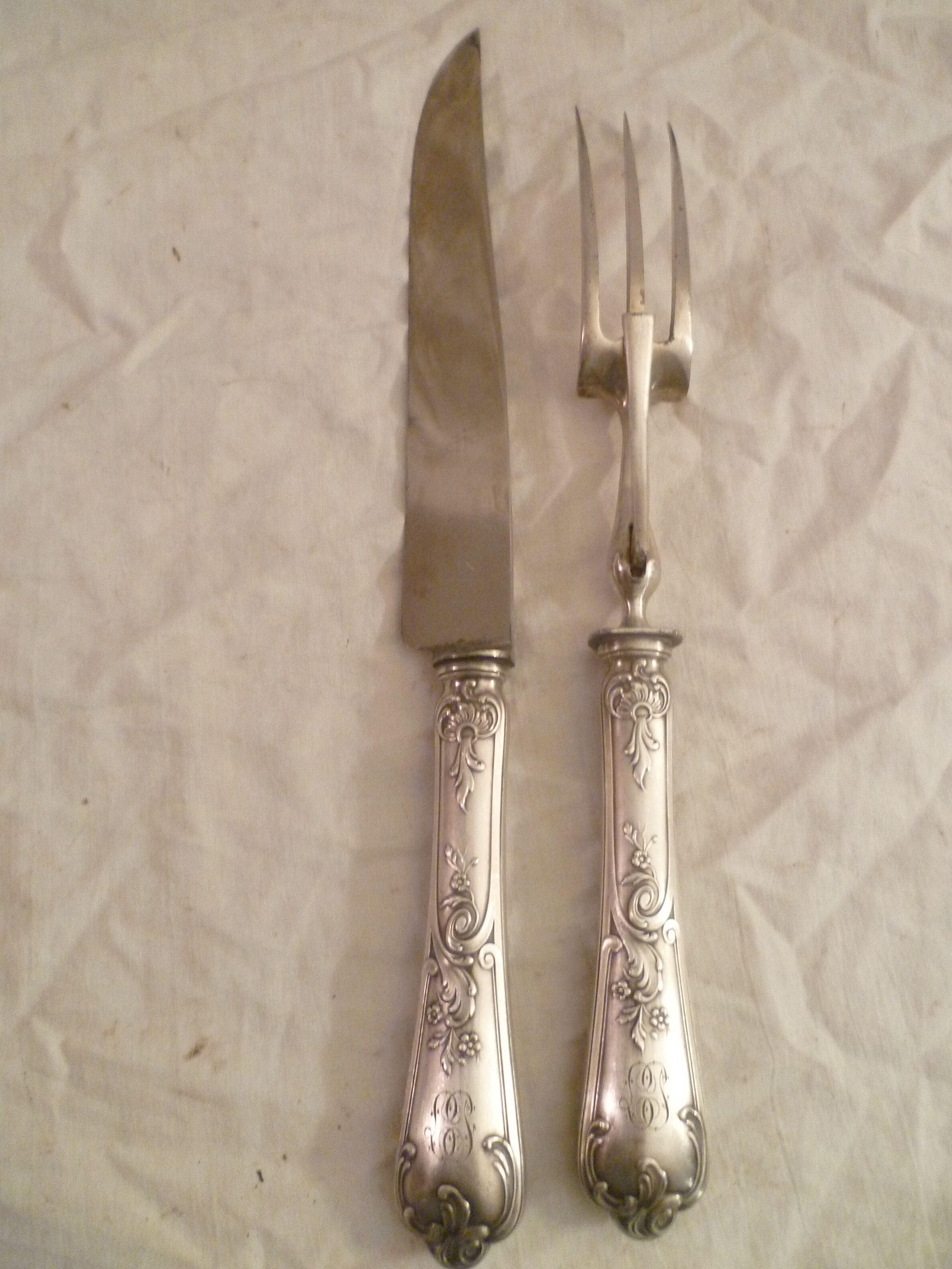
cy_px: 621
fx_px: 1063
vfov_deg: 61.6
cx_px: 486
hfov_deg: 48.2
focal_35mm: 29
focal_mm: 5
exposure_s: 1/8
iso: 400
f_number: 2.8
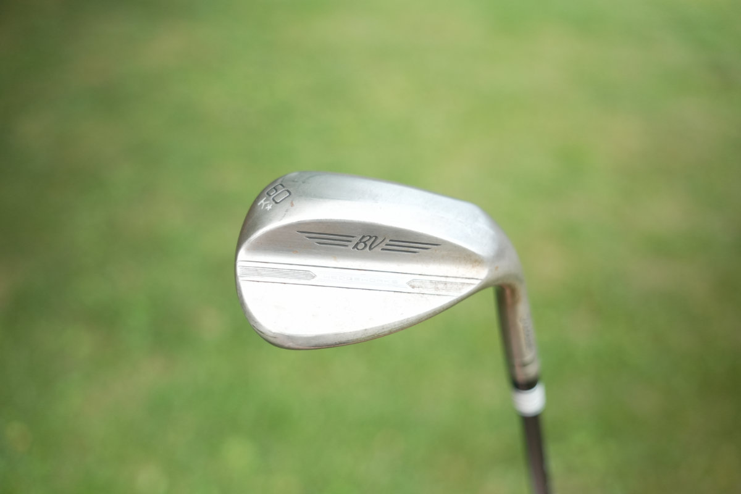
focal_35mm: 32
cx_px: 370
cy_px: 247
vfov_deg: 41.4
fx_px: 654
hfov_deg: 59.0
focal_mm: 21.2
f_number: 1.8
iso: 800
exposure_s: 1/50
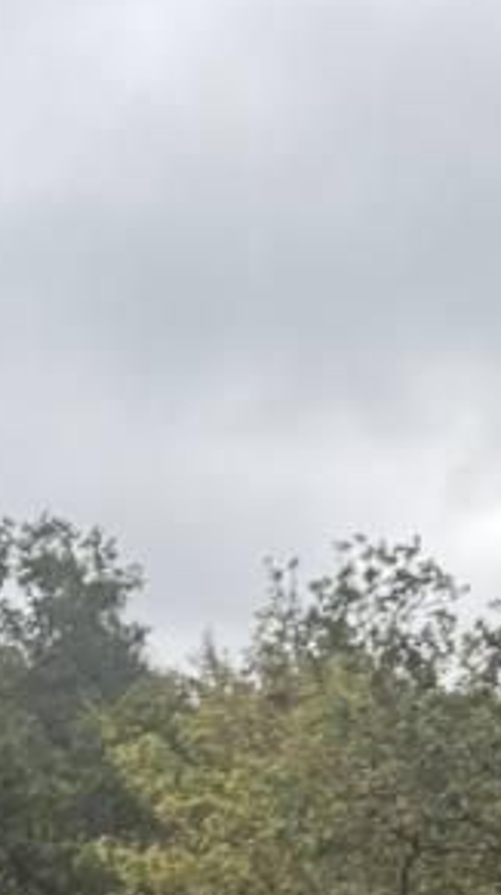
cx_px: 433
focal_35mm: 90
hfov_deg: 13.3
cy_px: 1187
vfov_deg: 21.3
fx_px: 2132
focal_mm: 2.69
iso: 32
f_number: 1.9
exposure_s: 1/172
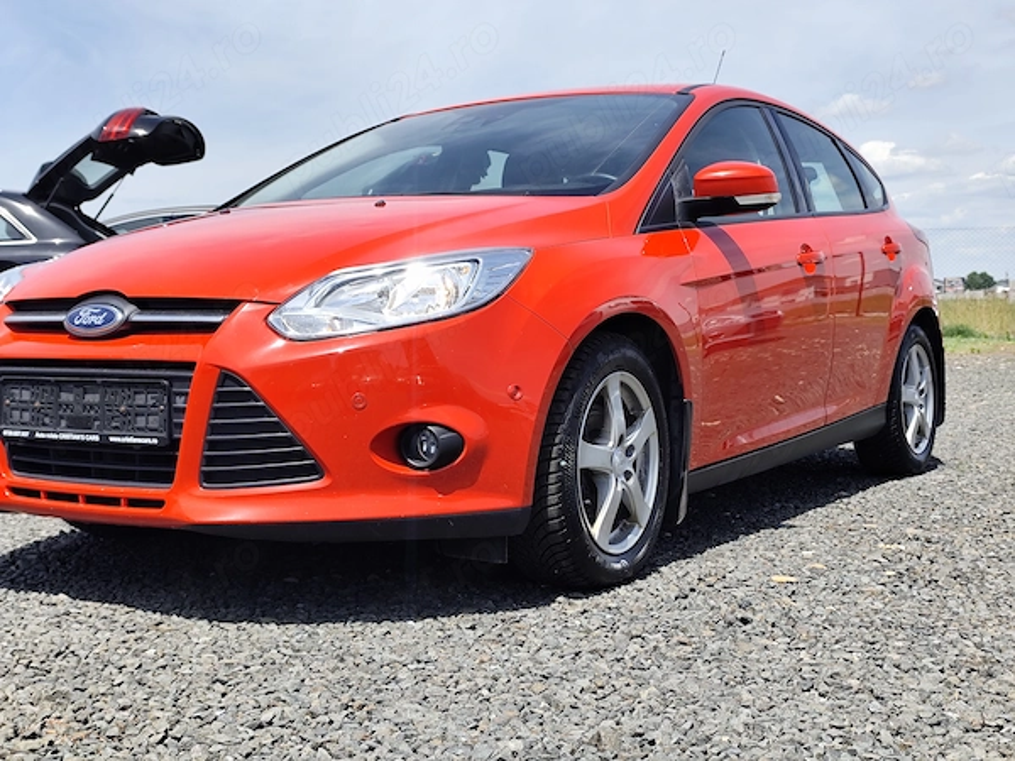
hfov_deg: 41.2
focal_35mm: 46
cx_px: 508
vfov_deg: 31.5
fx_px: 1349
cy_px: 380
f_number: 1.65
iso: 50
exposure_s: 1/982
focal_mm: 6.19
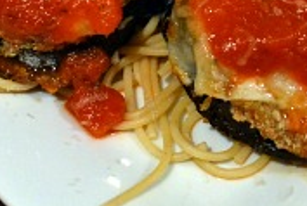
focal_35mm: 93
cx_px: 196
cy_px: -14
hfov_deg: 21.8
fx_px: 795
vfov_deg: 14.5
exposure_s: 1/60
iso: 2800
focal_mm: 22
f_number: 4
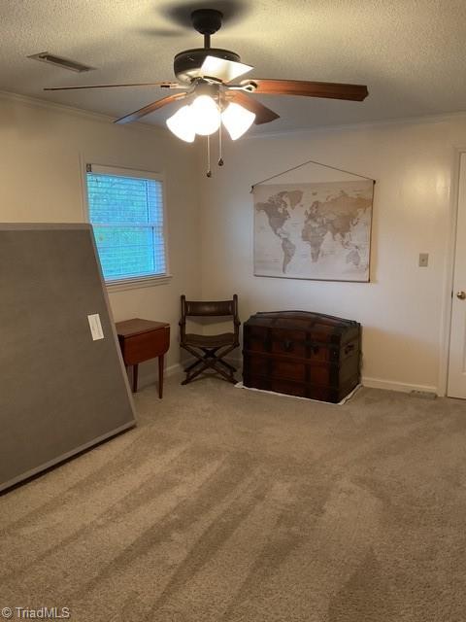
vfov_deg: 61.7
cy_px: 311
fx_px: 521
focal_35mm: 29
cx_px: 233
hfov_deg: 48.2
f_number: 1.8
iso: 200
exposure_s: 1/40
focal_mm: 3
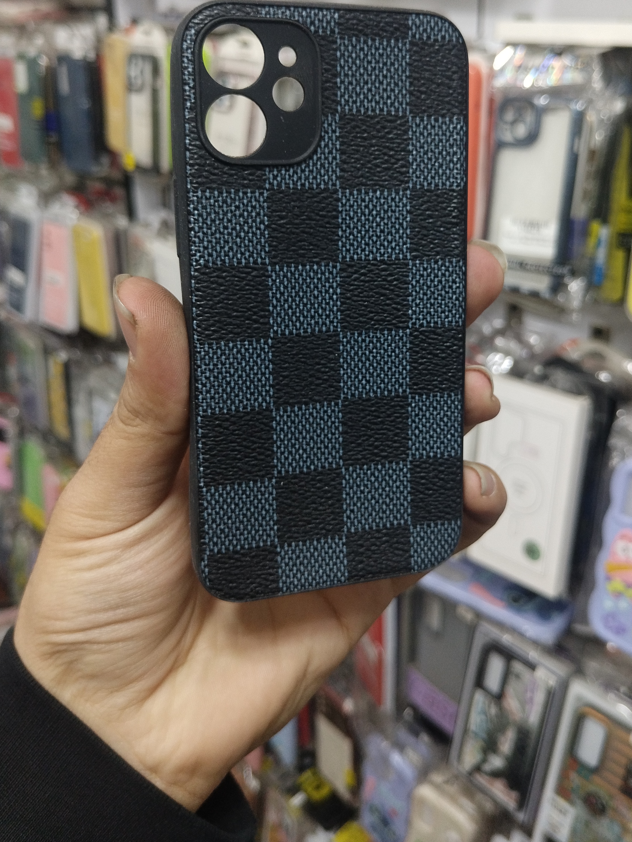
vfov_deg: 52.1
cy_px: 317
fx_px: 852
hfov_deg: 40.6
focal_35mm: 35
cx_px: 364
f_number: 1.8
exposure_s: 1/50
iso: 250
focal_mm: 4.7
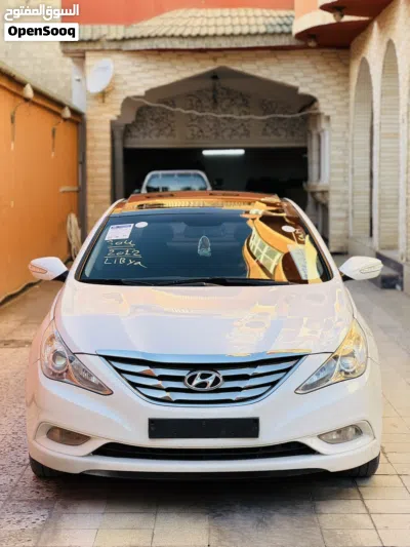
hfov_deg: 19.1
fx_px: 1216
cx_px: 205
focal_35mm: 77
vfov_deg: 25.3
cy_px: 274
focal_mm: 9
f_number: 2.8
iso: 25
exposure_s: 1/107
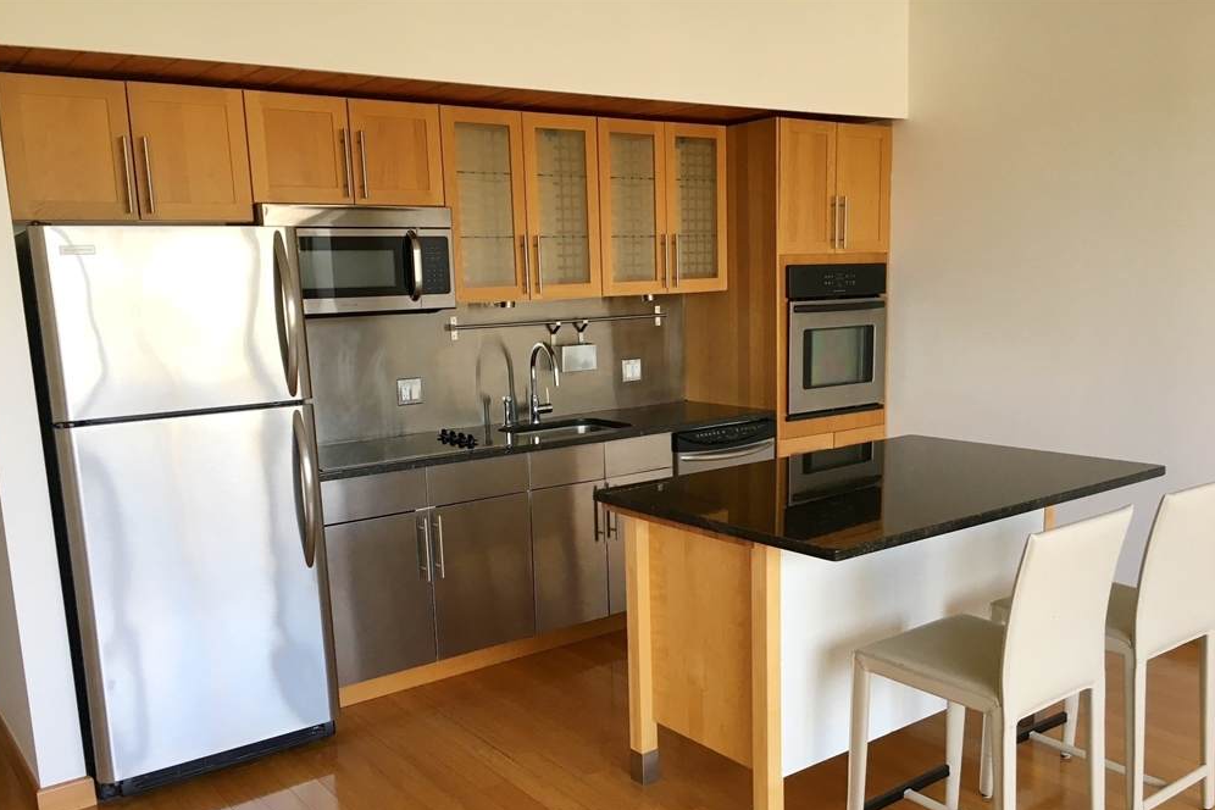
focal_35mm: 31
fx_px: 1046
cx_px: 611
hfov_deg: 60.3
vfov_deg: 42.2
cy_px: 464
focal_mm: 4.15
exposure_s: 1/30
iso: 50
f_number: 2.2
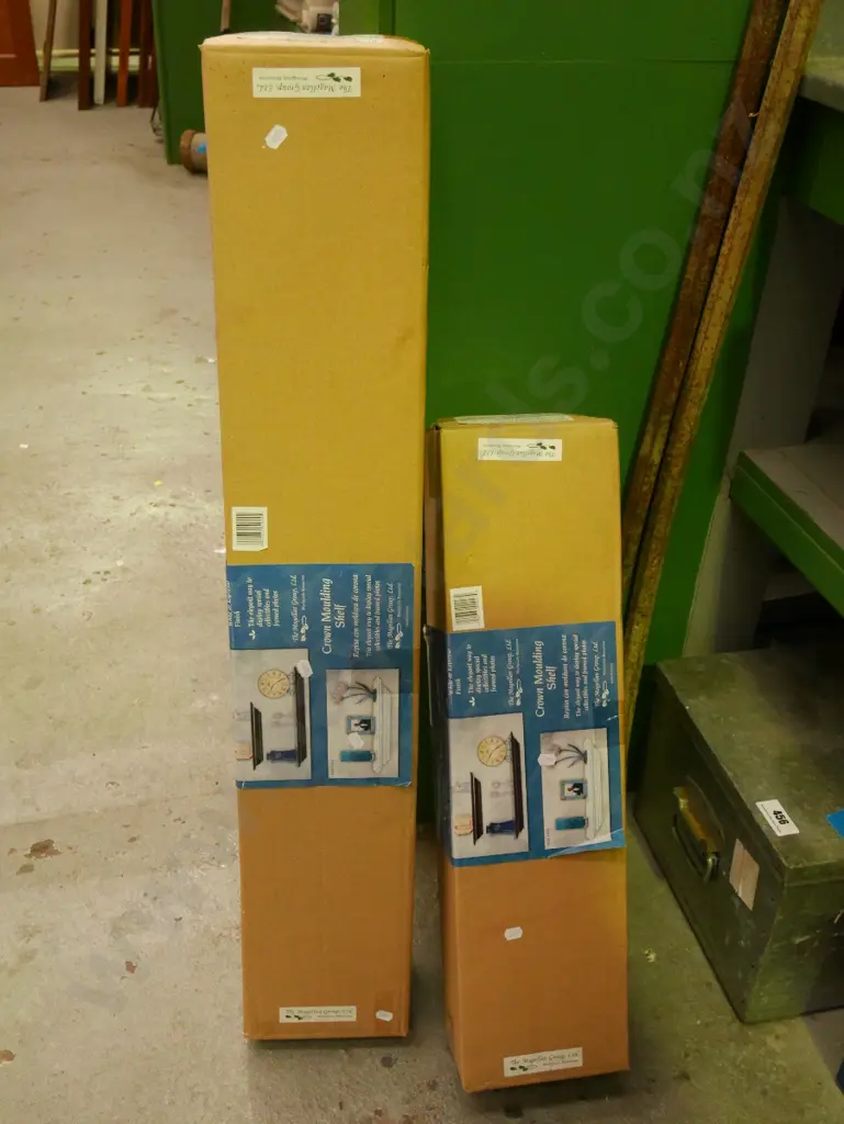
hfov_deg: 41.8
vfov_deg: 53.9
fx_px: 1104
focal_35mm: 34
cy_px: 562
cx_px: 422
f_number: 4.1
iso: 3200
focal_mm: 17
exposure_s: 1/200
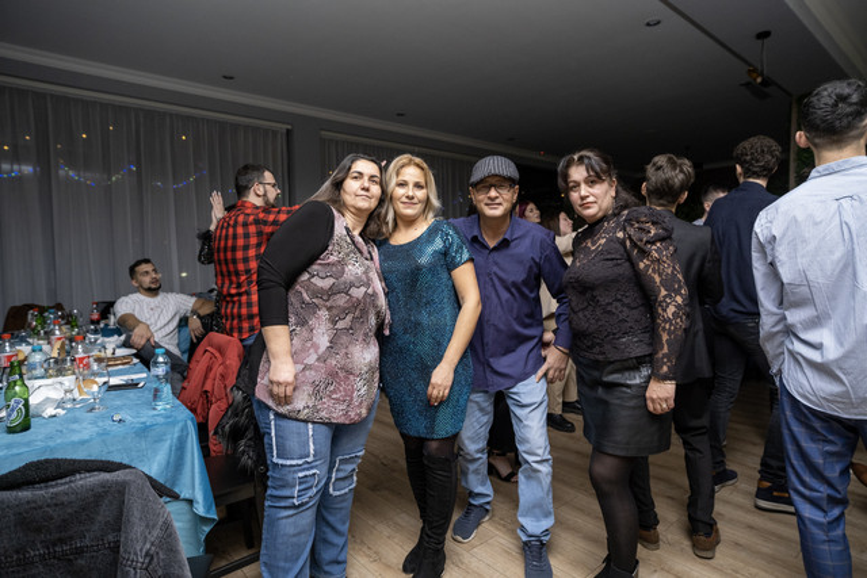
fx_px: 482
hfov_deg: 84.0
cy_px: 289
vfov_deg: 62.0
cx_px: 434
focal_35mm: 20
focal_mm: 13
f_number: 2.2
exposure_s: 1/200
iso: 500
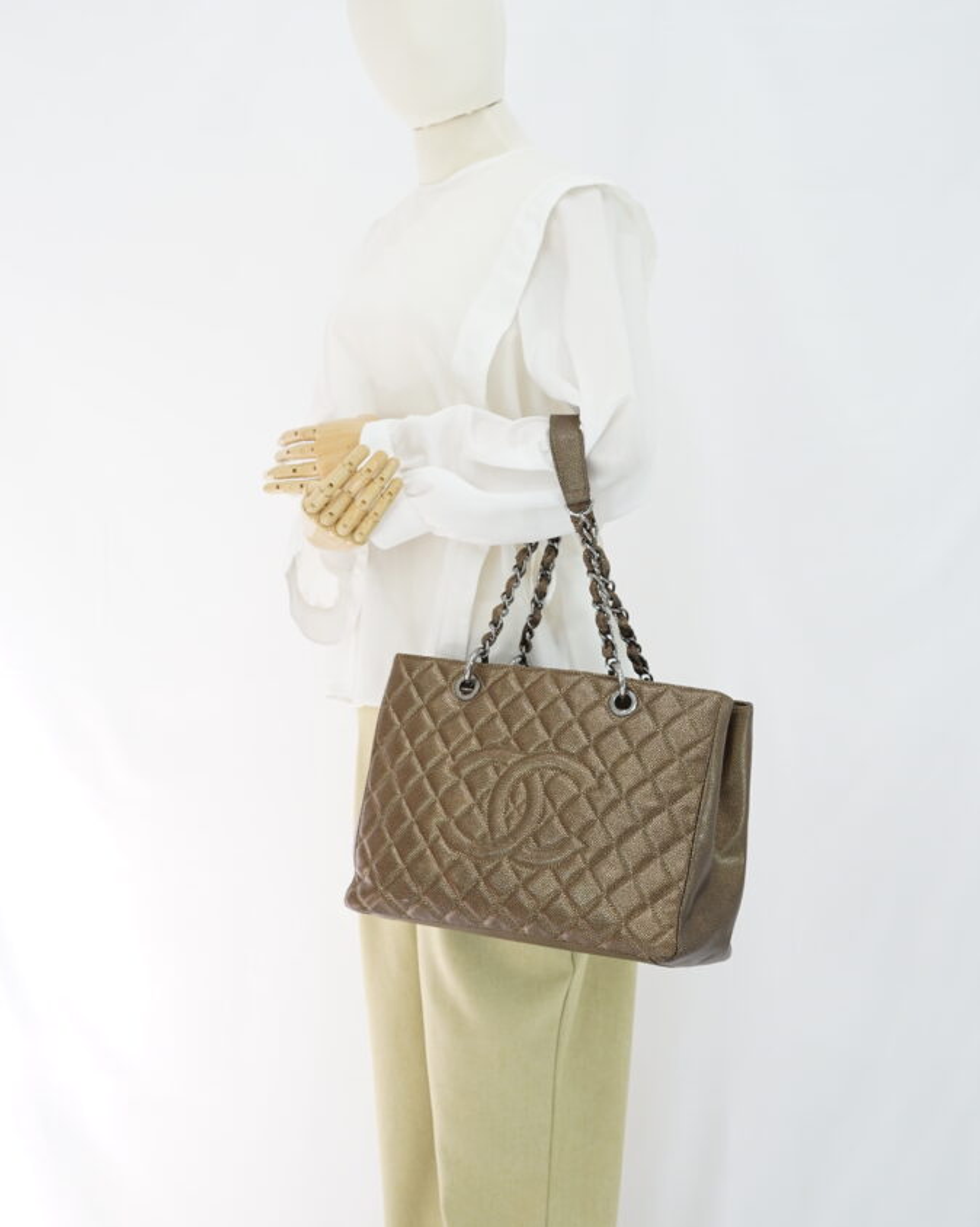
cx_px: 485
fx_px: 2067
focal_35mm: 57
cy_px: 569
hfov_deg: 26.7
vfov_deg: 33.0
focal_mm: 50
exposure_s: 1/10
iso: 640
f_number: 6.3
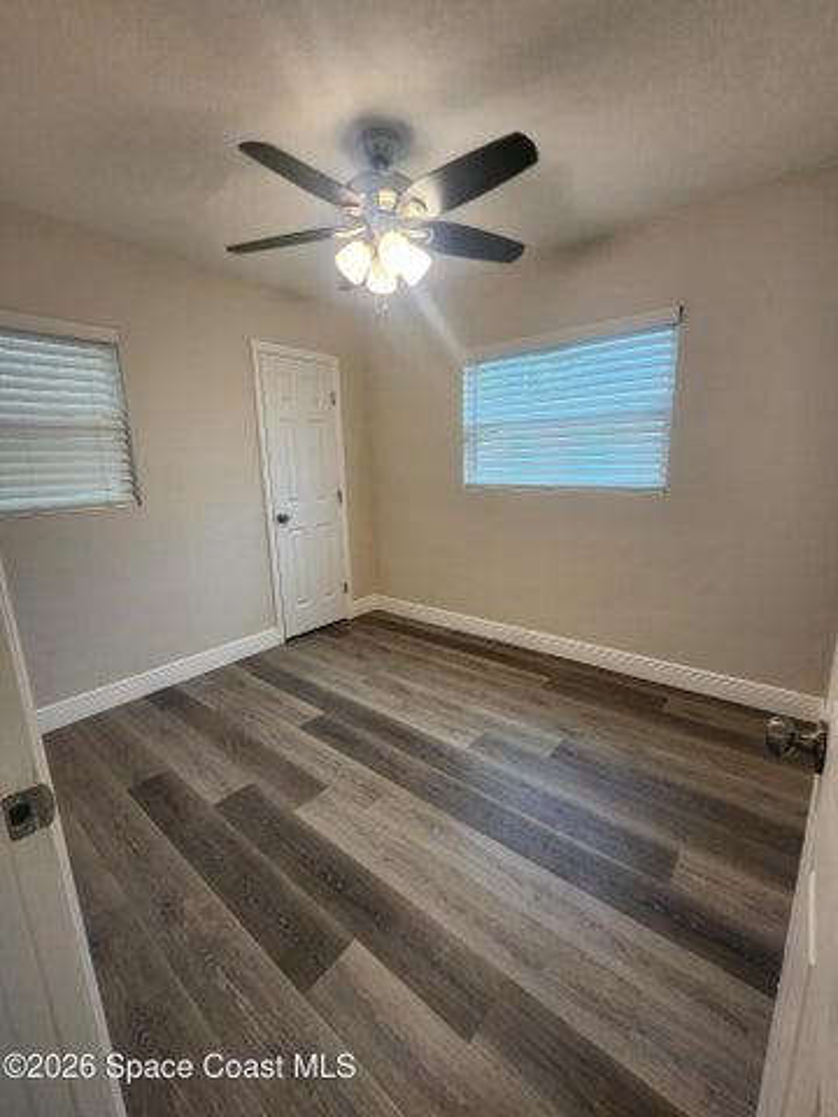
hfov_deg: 89.9
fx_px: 420
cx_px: 419
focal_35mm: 13
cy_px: 558
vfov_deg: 106.2
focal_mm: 2.2
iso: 125
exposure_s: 1/60
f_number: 2.2
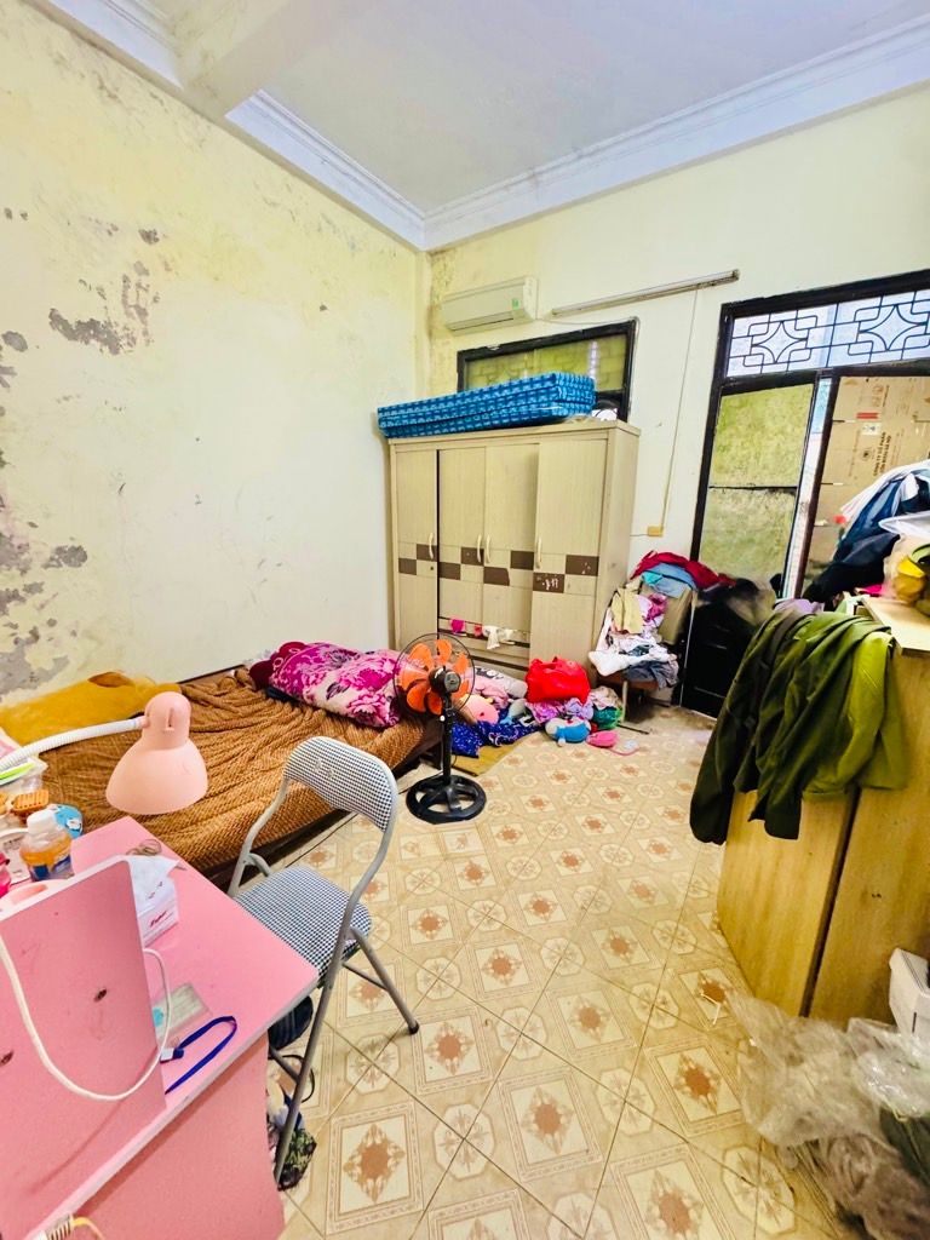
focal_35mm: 14
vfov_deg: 102.1
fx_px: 502
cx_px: 465
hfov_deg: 85.7
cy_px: 620
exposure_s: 1/60
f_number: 2.2
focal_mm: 2.22
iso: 800
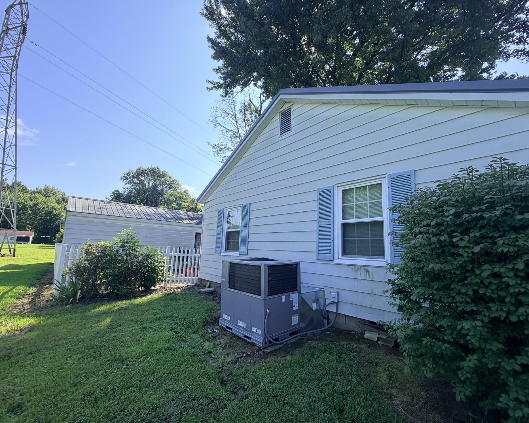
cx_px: 277
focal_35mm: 15
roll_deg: -1.6
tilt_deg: +9.0
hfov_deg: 96.7
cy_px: 217
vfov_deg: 84.0
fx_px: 235
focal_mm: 2.22
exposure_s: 1/540
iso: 40
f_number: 2.2
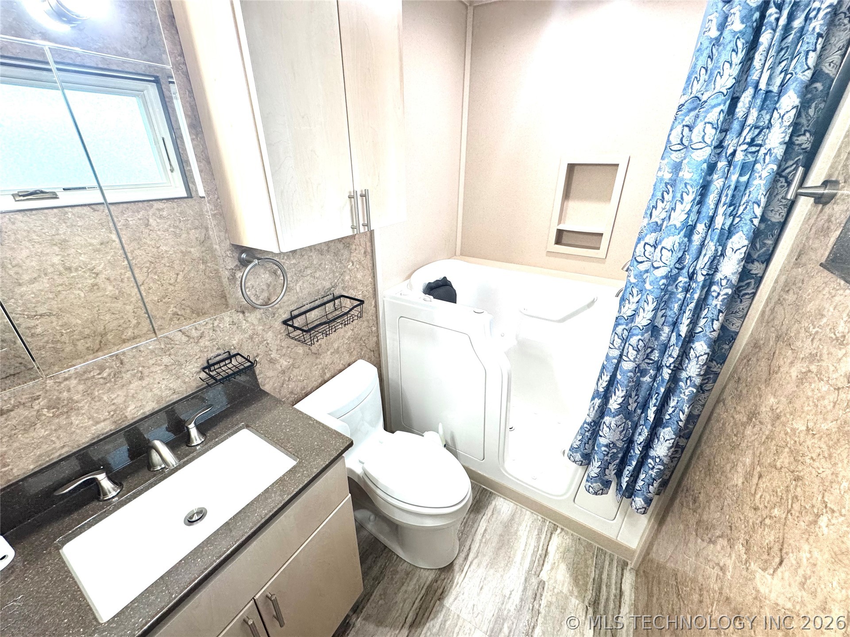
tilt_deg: -25.8
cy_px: 318
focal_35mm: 14
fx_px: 344
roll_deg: -0.3
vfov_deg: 85.7
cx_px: 425
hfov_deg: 102.1
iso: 200
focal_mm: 2.22
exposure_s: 1/120
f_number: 2.2
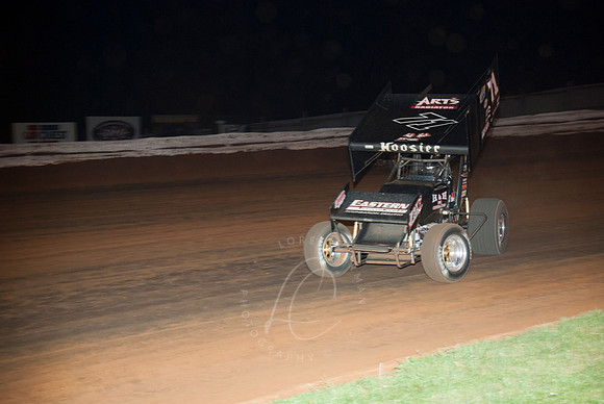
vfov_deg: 25.8
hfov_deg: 37.8
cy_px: 202
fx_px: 882
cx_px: 302
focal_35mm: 52
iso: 200
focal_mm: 35
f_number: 4.2
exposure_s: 1/160
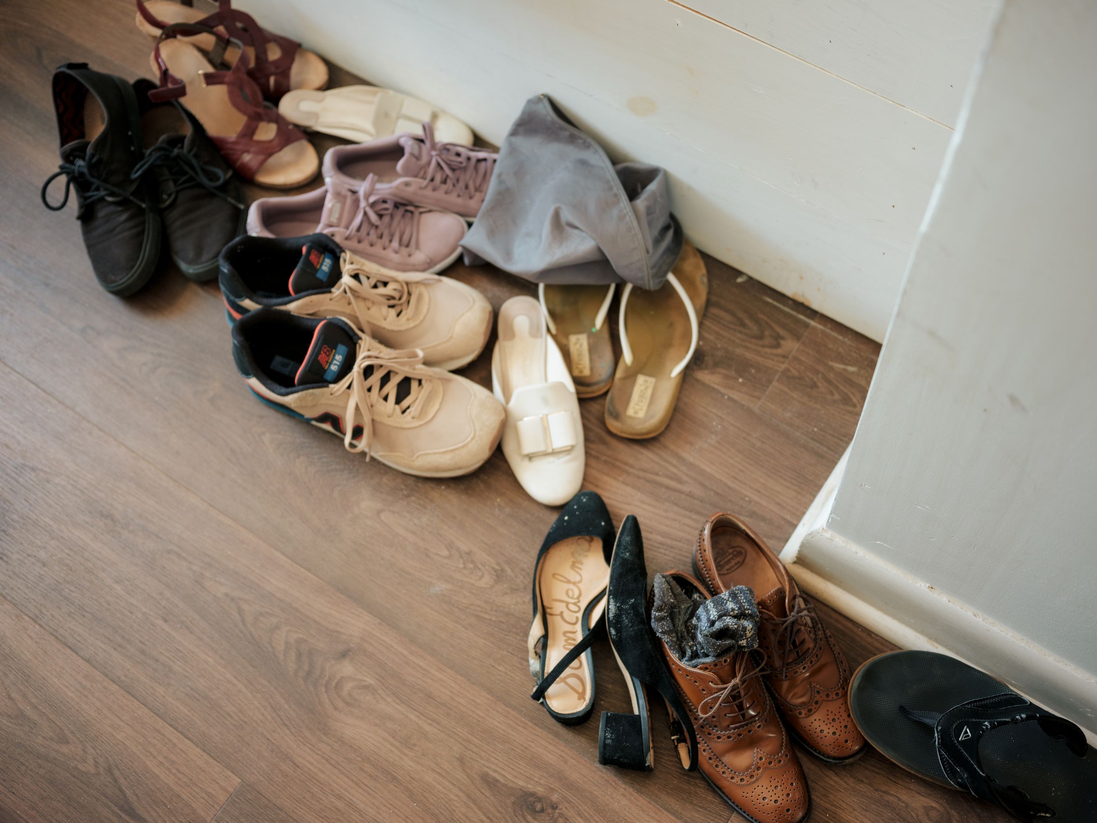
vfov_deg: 36.0
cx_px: 548
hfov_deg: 46.8
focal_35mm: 40
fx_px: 1268
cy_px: 412
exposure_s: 1/25
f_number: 3.5
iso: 800
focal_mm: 50
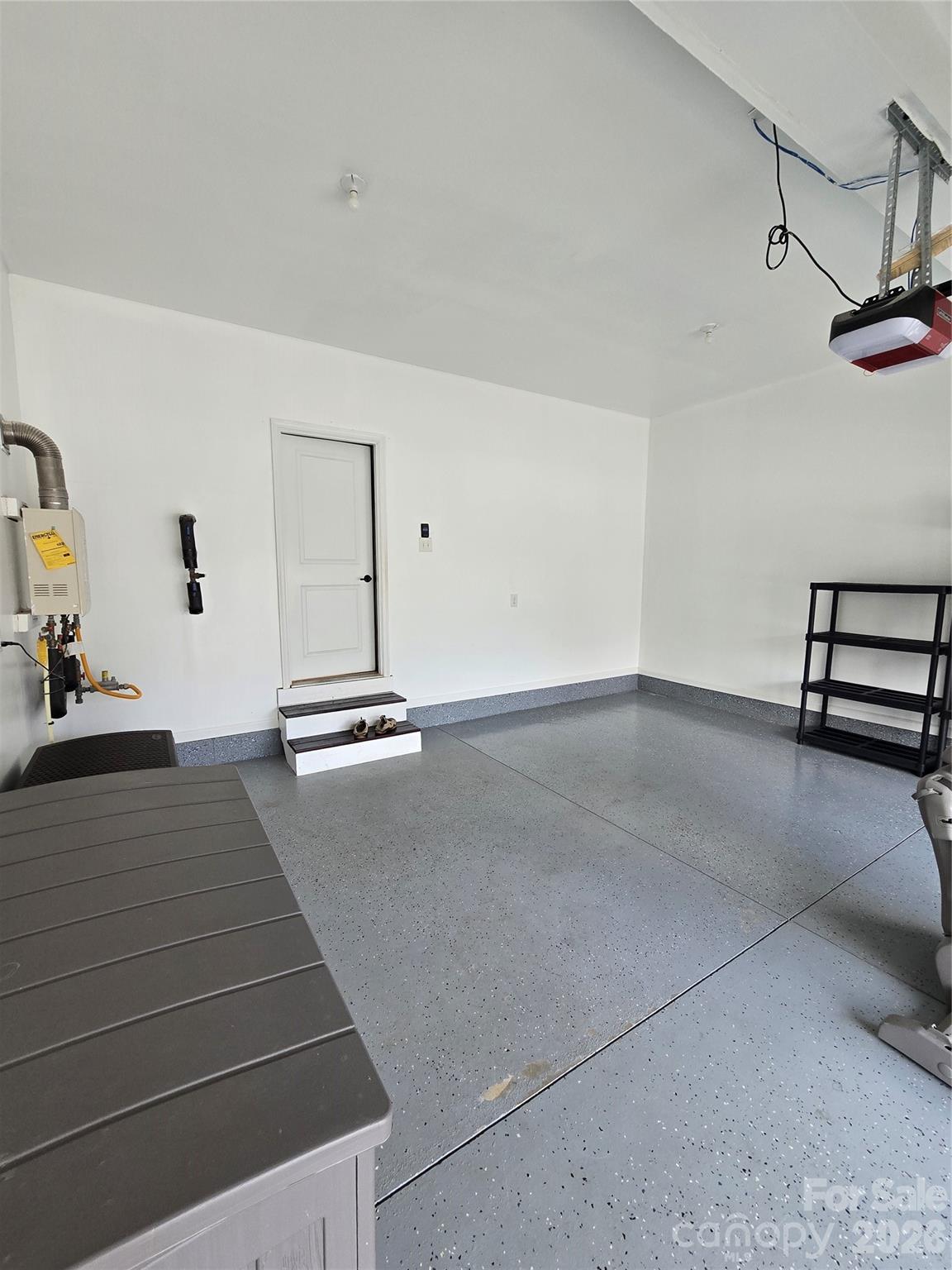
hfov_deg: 89.9
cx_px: 476
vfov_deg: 106.2
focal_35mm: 13
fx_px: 477
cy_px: 635
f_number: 2.2
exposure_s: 1/120
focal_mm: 2.2
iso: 80
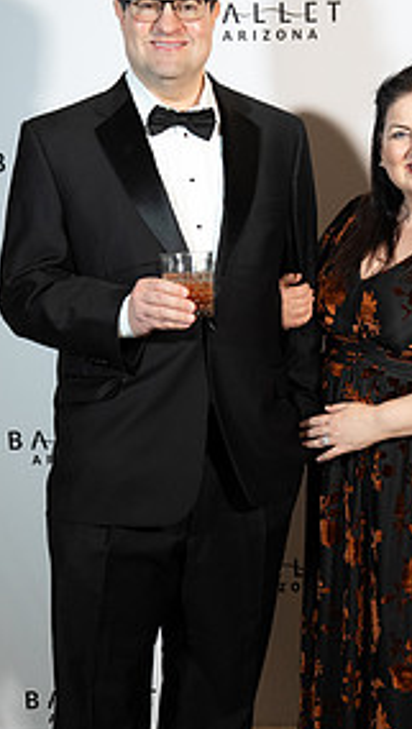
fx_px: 1413
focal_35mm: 73
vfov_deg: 28.9
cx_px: 274
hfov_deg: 16.6
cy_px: 422
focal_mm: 44.2
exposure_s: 1/200
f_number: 2.8
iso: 1600
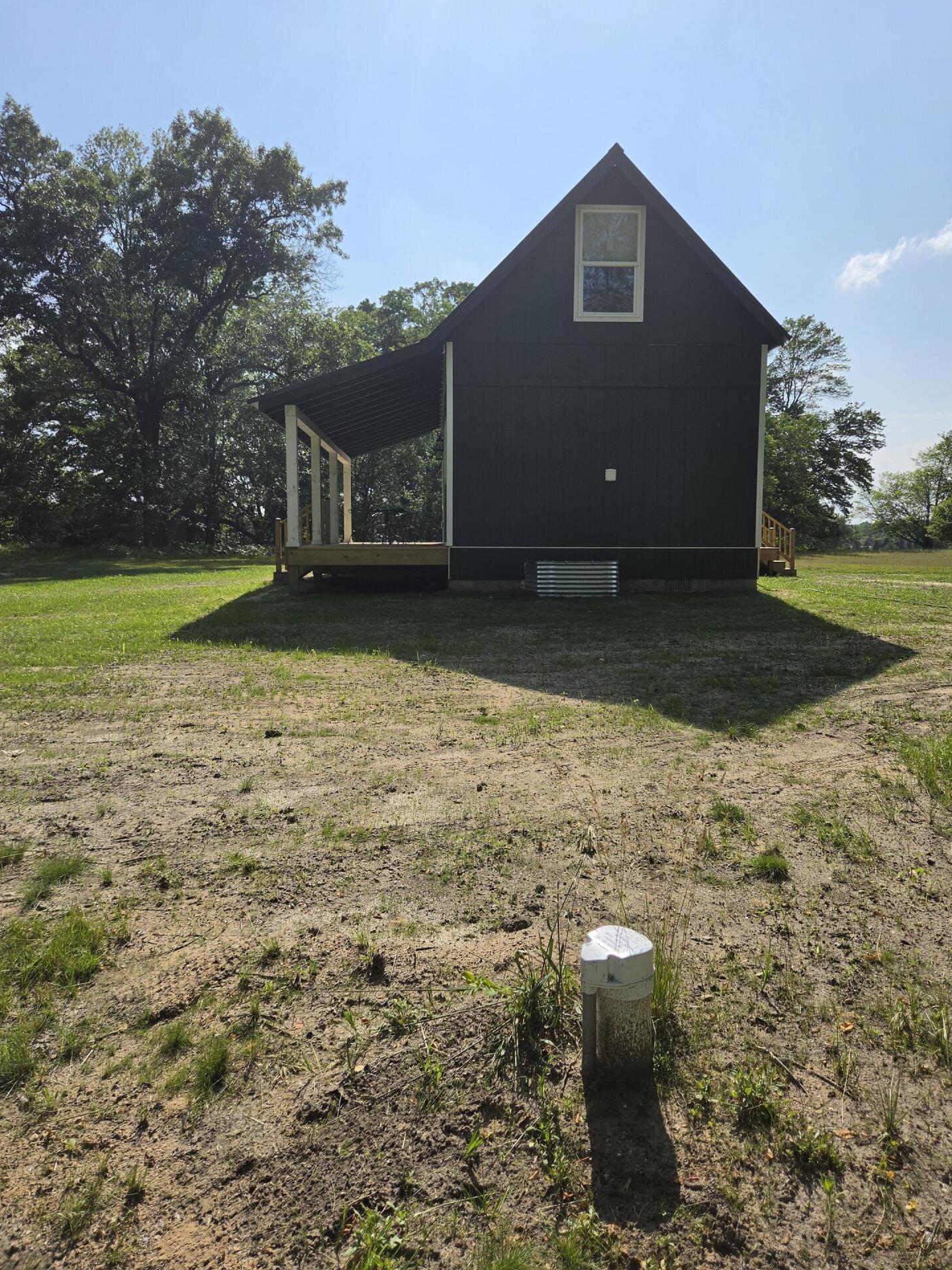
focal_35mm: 24
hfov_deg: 56.8
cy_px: 617
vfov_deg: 71.6
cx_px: 482
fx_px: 880
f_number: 1.8
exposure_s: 1/7887
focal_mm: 5.4
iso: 64
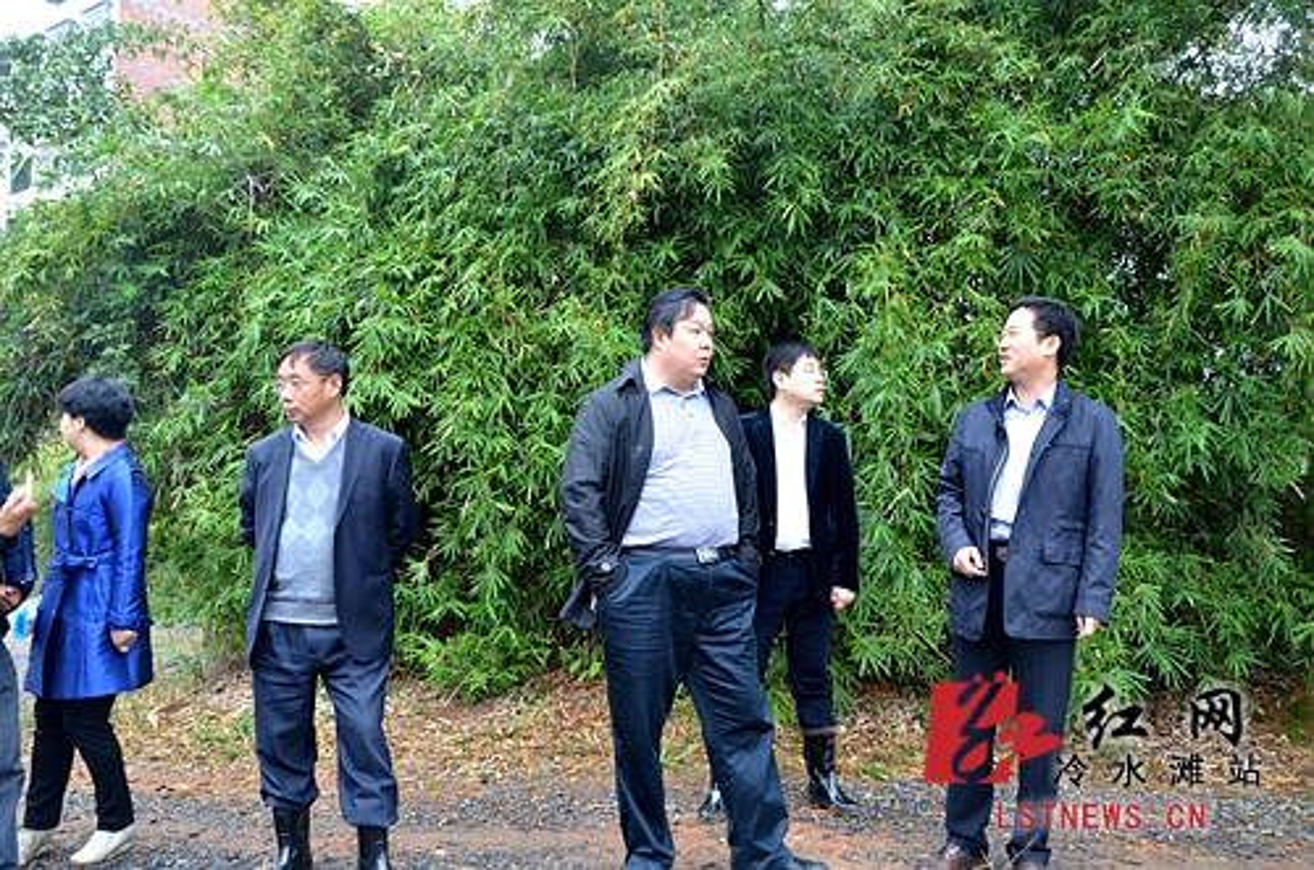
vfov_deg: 41.5
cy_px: 435
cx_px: 657
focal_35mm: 32
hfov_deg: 59.6
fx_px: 1147
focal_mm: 21
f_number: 5.6
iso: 500
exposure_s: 1/125
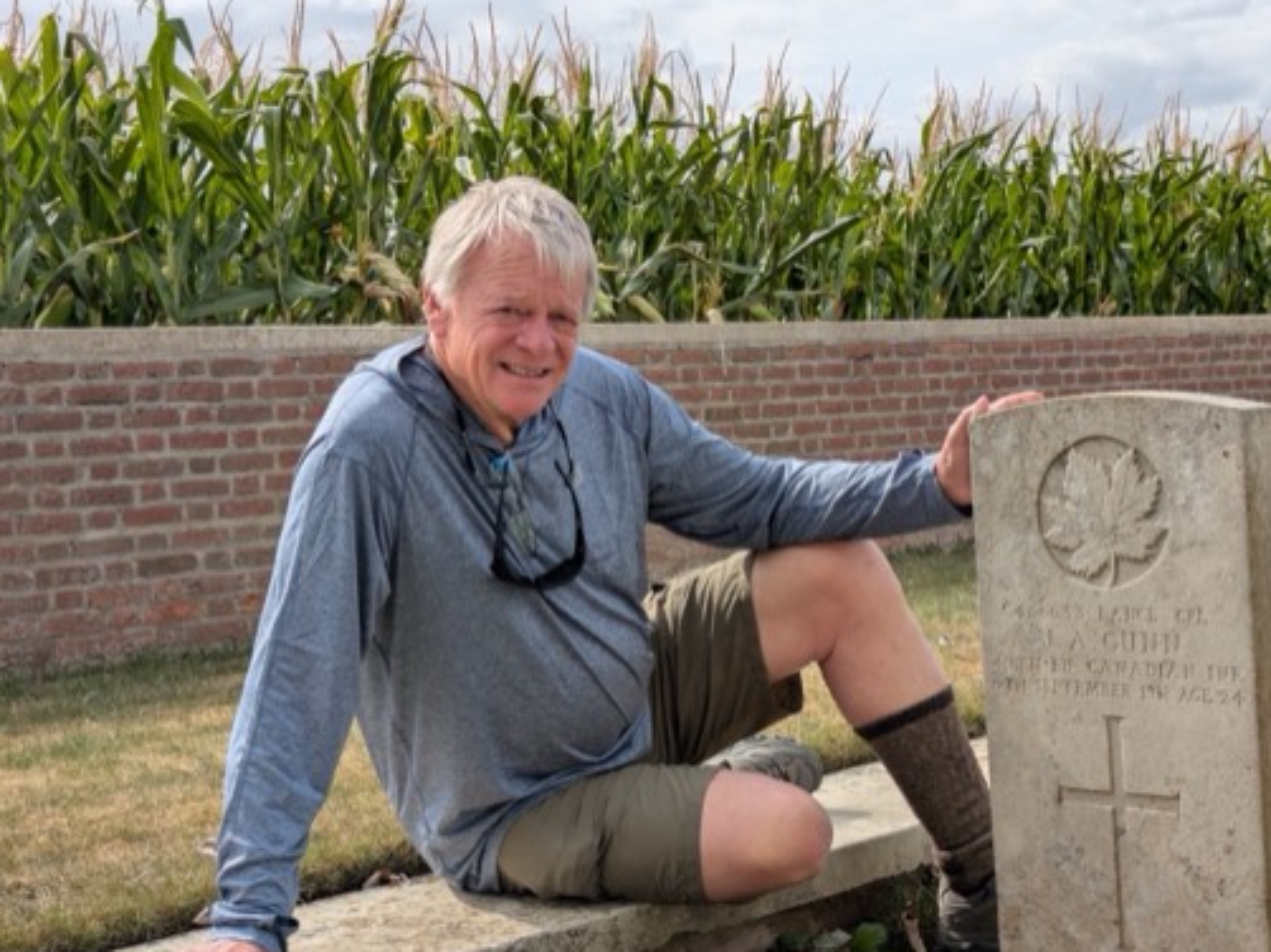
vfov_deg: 24.0
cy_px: 554
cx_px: 742
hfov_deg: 31.6
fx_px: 2239
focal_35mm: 61
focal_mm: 5.43
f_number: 1.89
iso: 50
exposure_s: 1/2160
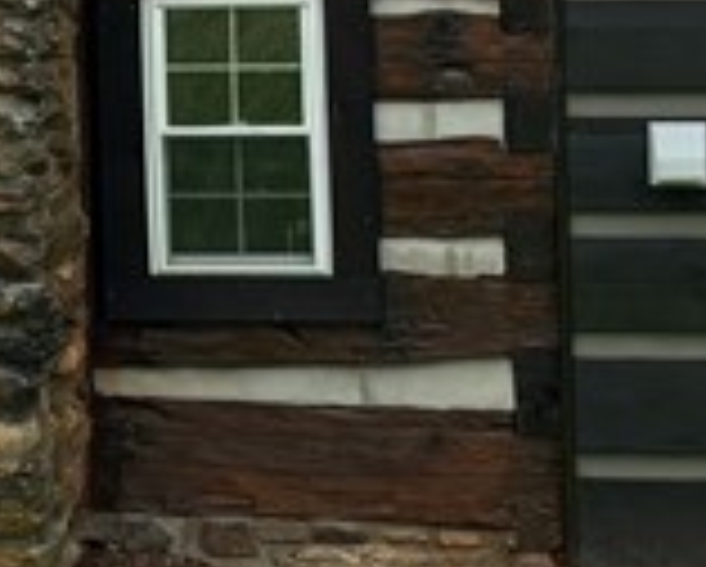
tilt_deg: +2.6
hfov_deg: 11.4
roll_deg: +0.3
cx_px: -229
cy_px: -112
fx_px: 3452
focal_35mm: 165
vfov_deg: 9.3
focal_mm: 5.96
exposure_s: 1/4082
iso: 50
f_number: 1.6
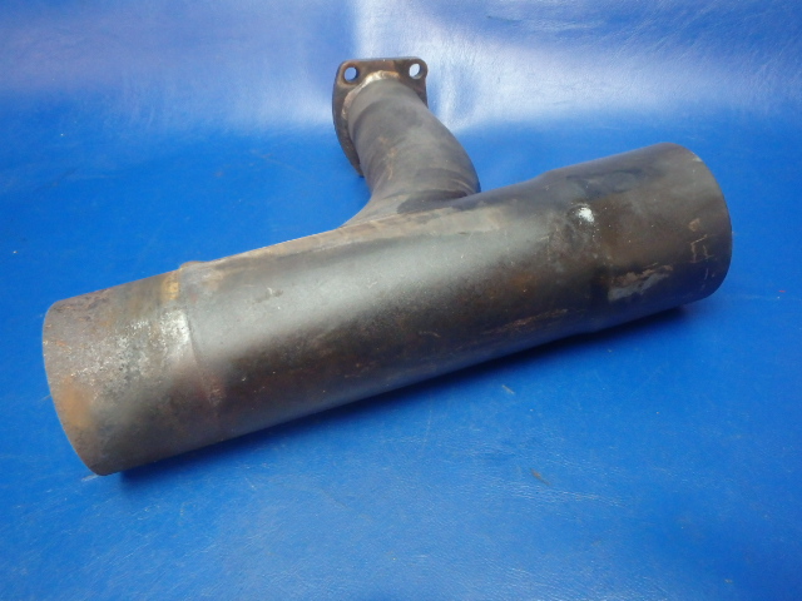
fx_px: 649
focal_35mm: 28
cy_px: 300
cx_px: 401
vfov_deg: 49.7
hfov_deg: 63.4
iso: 800
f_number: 3.9
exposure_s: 1/30
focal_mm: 5
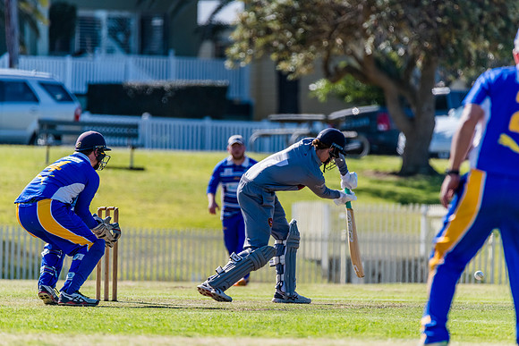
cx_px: 260
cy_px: 173
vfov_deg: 2.5
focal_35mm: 550
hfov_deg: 3.7
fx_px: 7931
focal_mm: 550
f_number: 6.3
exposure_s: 1/2000
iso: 640
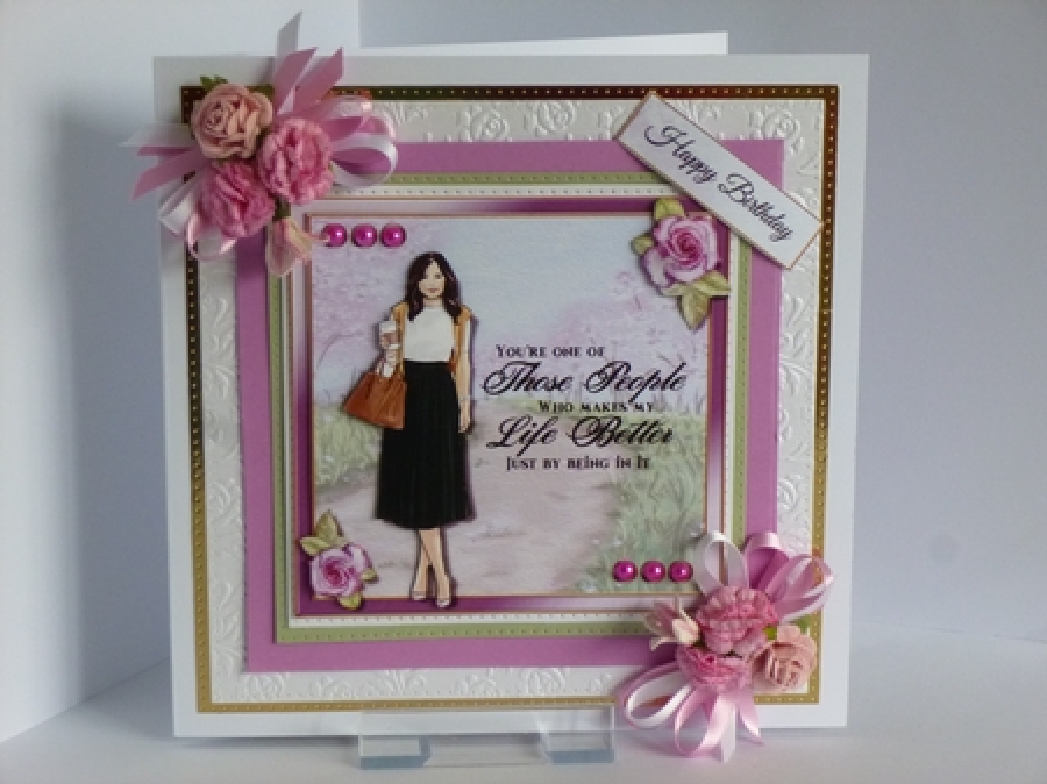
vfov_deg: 18.4
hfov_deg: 24.4
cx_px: 524
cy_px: 392
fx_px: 2418
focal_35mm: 80
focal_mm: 14.2
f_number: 4.9
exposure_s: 1/30
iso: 400
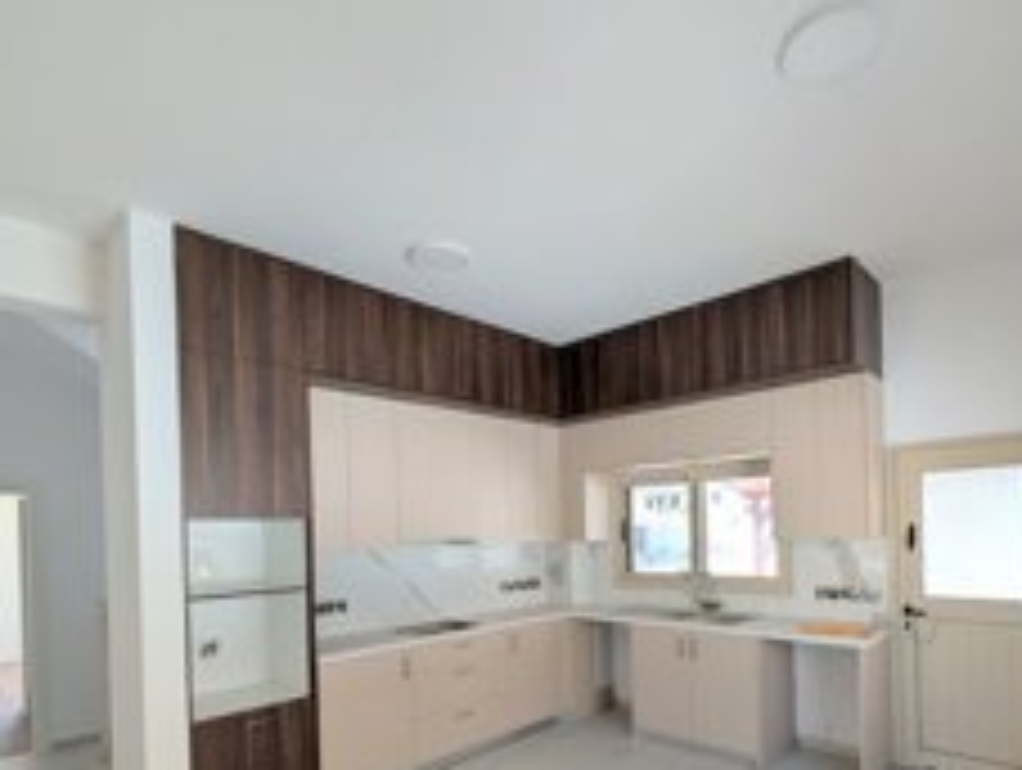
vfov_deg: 66.4
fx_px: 562
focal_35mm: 19
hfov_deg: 83.9
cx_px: 592
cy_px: 531
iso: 68
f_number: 1.7
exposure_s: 1/364
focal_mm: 2.02
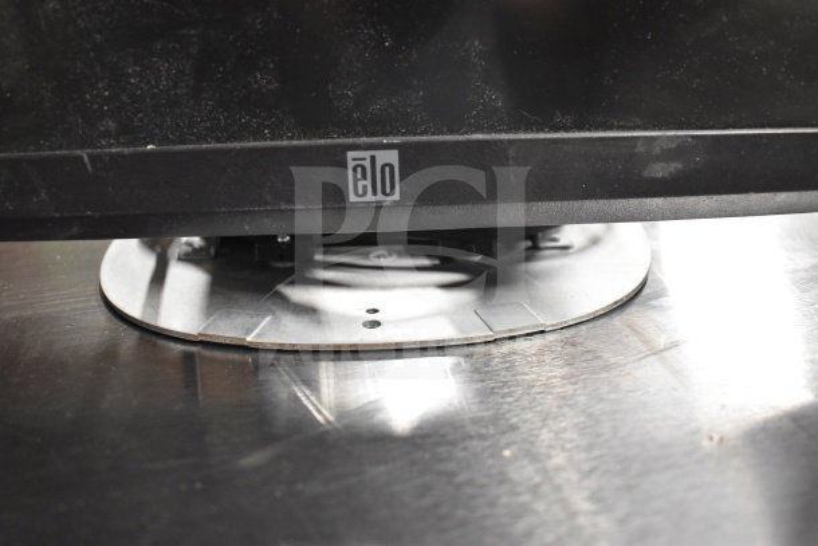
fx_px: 784
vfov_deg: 38.4
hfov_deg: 55.1
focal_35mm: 34
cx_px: 409
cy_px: 273
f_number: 3.8
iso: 4000
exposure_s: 1/40
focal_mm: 23
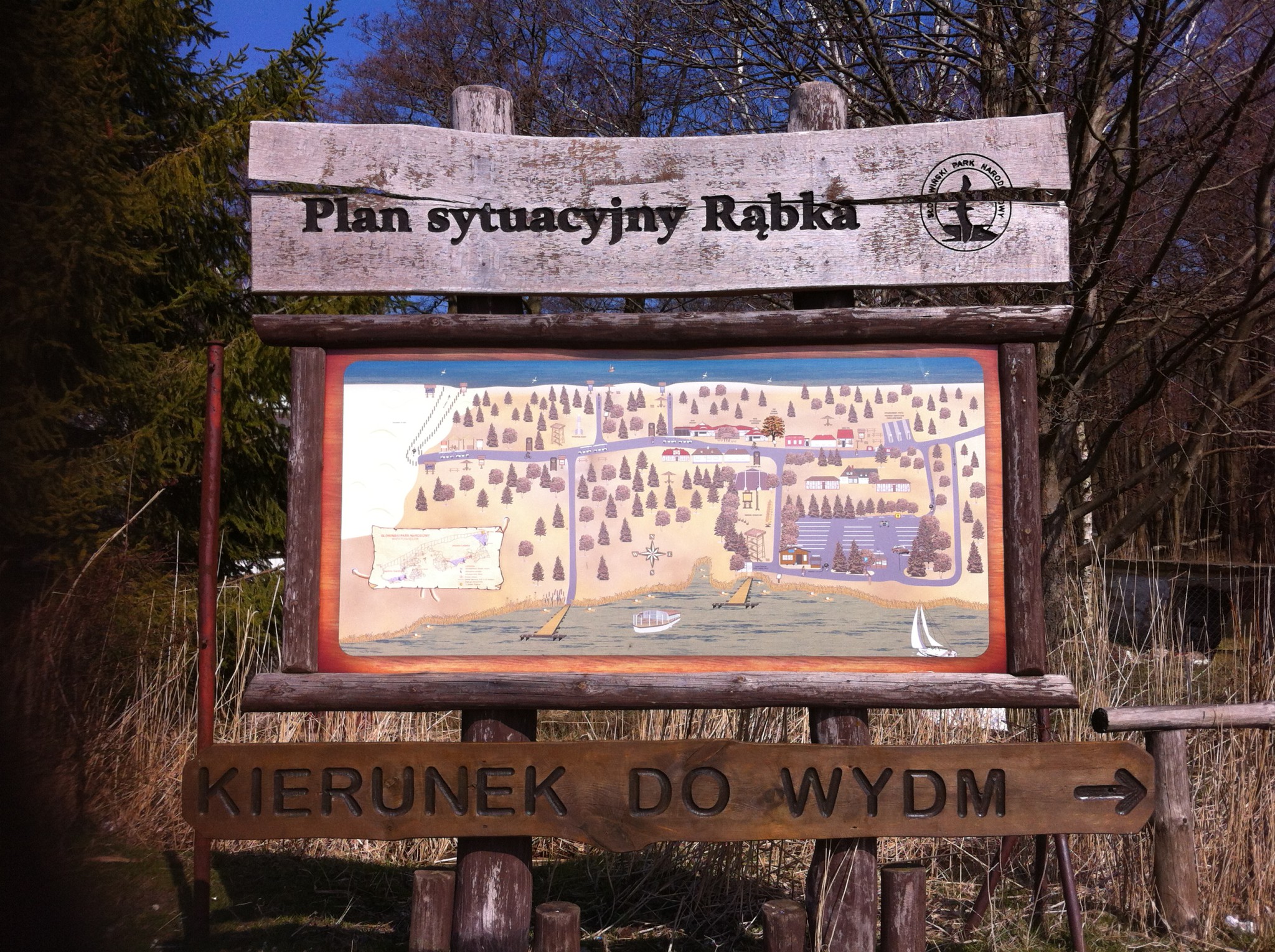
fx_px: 1287
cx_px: 638
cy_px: 476
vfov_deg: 40.6
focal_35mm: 35
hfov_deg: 52.7
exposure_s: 1/2011
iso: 80
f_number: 2.8
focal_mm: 3.85
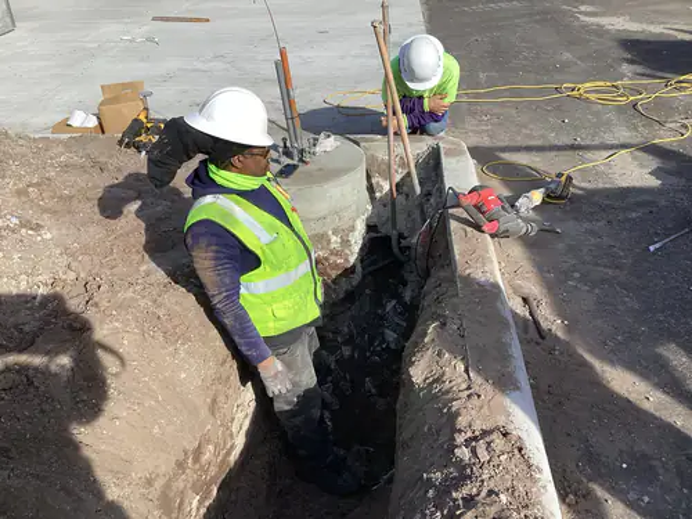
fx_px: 620
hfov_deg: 58.4
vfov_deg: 45.4
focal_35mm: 31
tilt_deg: -32.9
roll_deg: +2.3
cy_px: 260
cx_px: 346
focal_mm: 3.3
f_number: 2.4
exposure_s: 1/1381
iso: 25
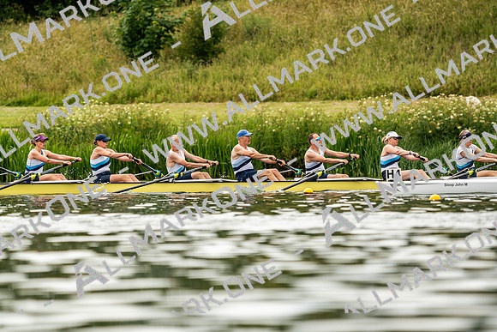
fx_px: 6131
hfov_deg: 4.6
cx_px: 248
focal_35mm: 444
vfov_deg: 3.1
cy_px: 166
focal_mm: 444
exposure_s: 1/2000
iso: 400
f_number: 6.3
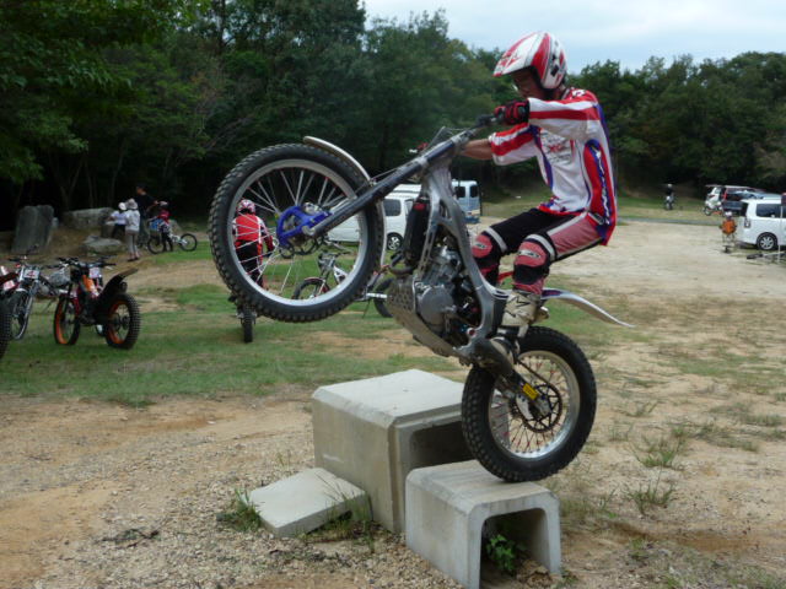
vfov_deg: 34.3
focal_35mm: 42
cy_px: 294
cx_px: 393
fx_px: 954
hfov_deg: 44.8
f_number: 3.3
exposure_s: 1/400
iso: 100
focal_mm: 4.7
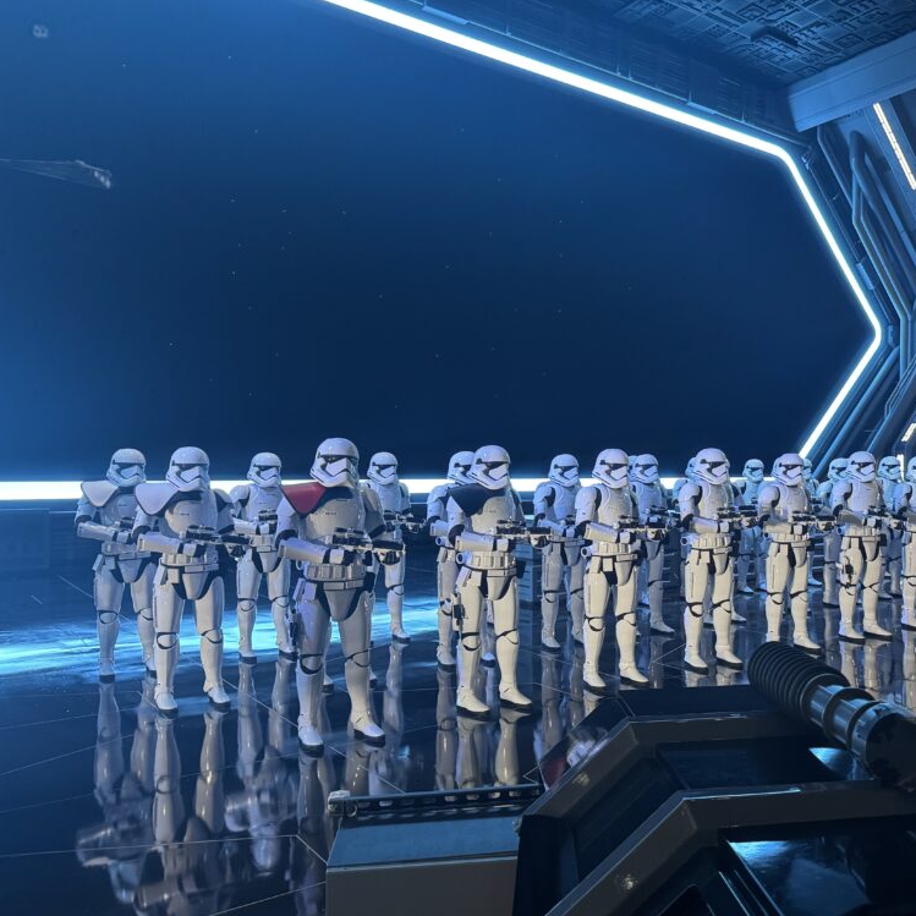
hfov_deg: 54.5
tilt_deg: -0.4
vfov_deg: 55.6
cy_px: 467
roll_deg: +0.2
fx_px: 868
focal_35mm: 29
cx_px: 610
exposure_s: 1/60
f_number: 1.78
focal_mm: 6.76
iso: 400
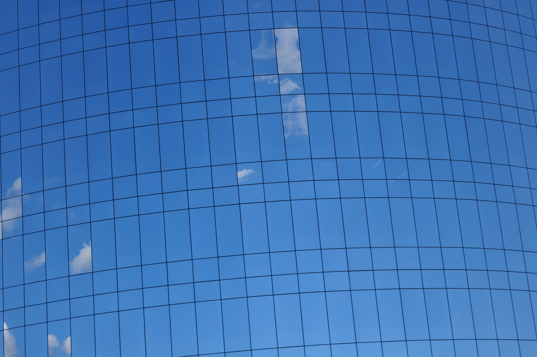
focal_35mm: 82
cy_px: 178
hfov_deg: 24.6
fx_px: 1229
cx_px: 268
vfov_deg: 16.5
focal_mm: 55
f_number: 10
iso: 200
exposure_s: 1/200
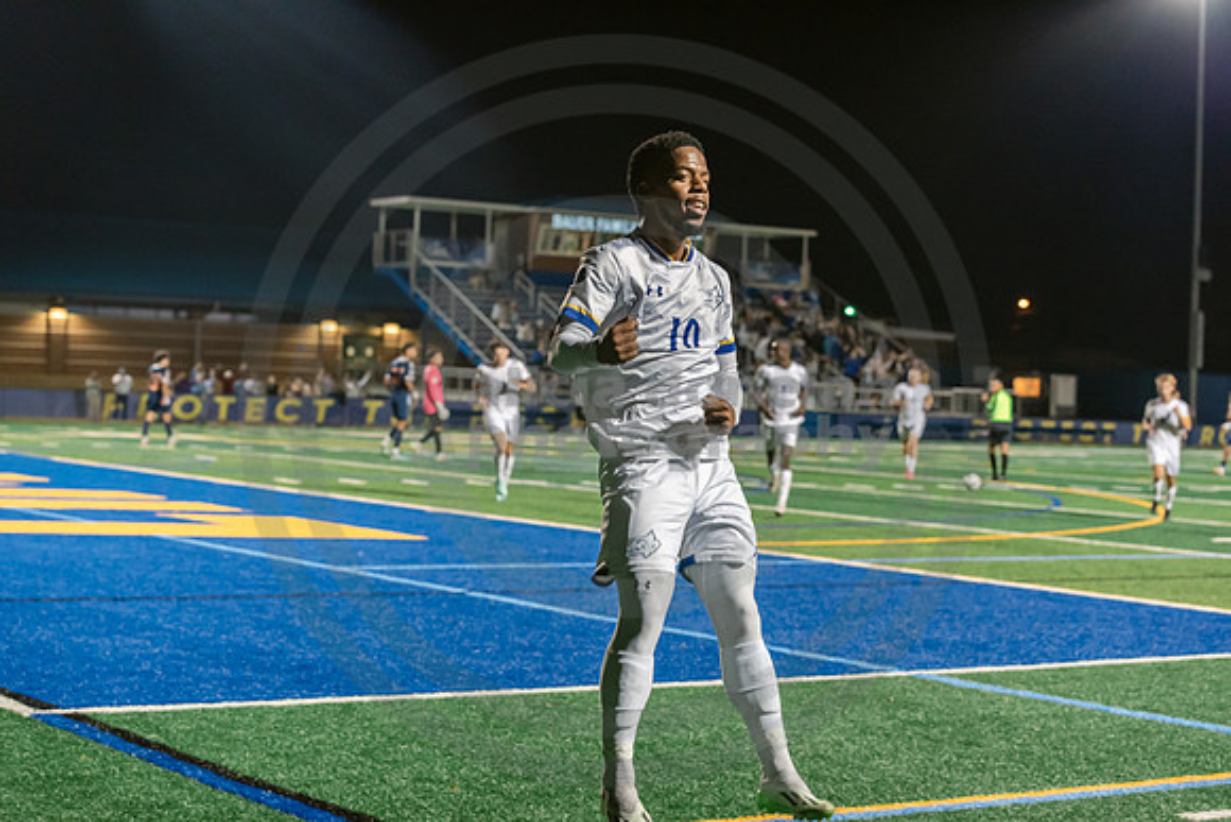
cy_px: 411
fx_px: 2394
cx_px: 616
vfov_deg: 19.5
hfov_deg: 28.8
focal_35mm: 70
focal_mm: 70
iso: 2500
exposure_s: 1/320
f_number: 3.5
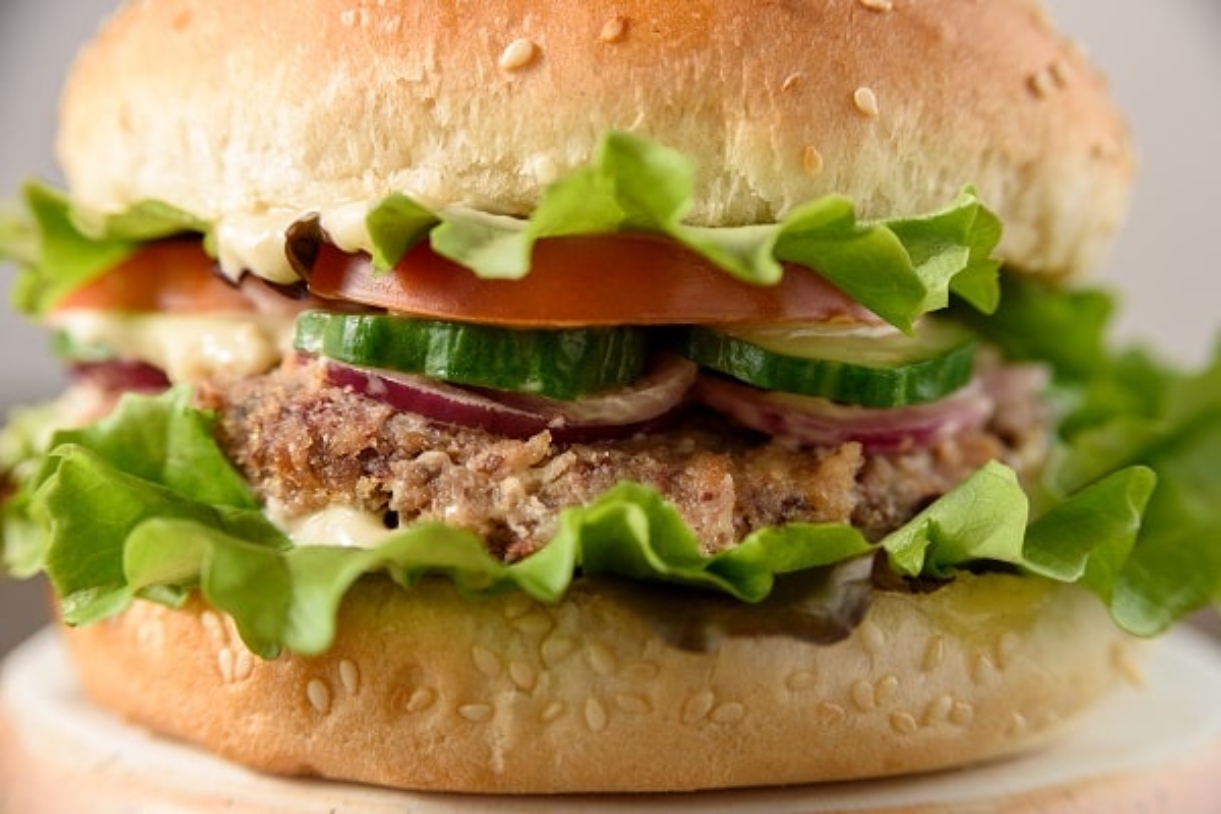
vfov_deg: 13.0
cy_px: 407
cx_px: 610
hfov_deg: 19.5
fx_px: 3561
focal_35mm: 105
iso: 50
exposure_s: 1/125
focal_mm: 105
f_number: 6.3
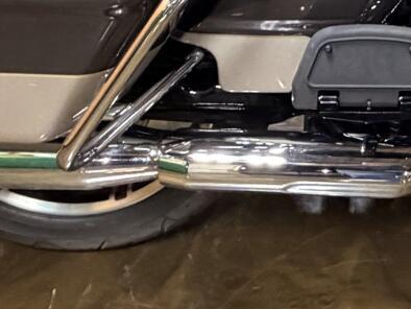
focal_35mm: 71
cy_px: -120
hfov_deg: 24.8
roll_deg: -4.1
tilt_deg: -23.0
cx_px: 492
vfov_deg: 18.8
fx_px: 844
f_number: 2.2
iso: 400
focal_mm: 2.22
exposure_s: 1/60
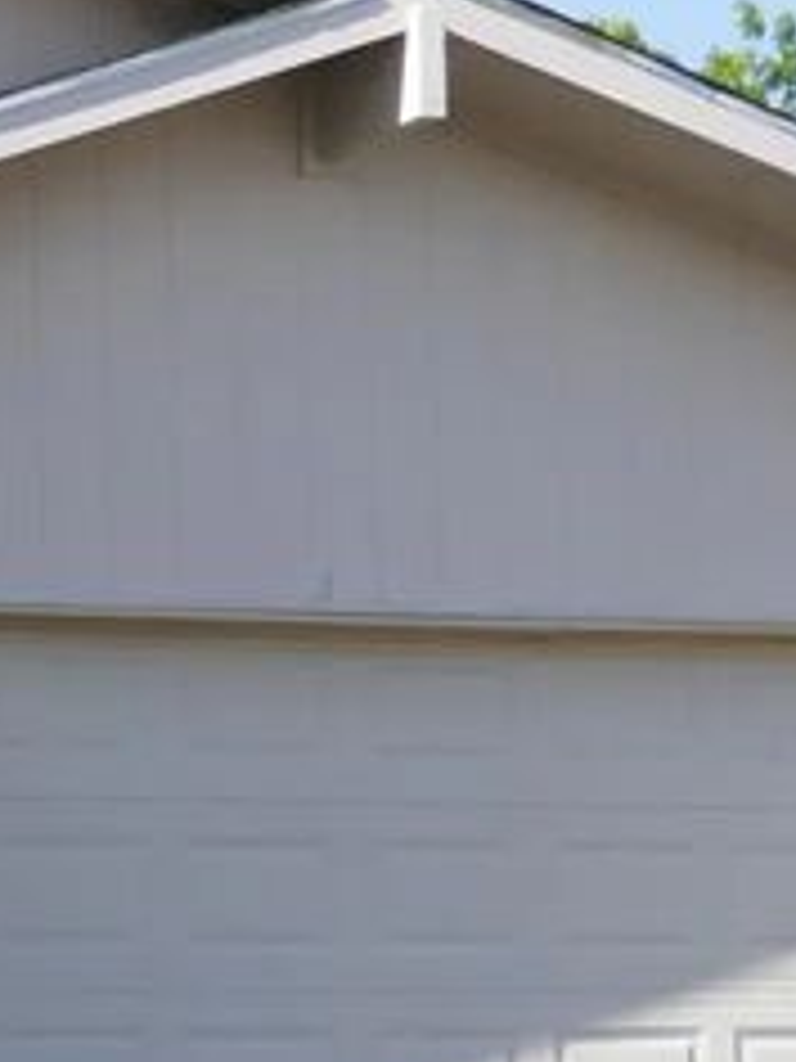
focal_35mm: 146
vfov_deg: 13.5
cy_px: 785
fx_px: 4476
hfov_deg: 9.5
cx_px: -747
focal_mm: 12.7
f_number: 3.4
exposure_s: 1/640
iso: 125
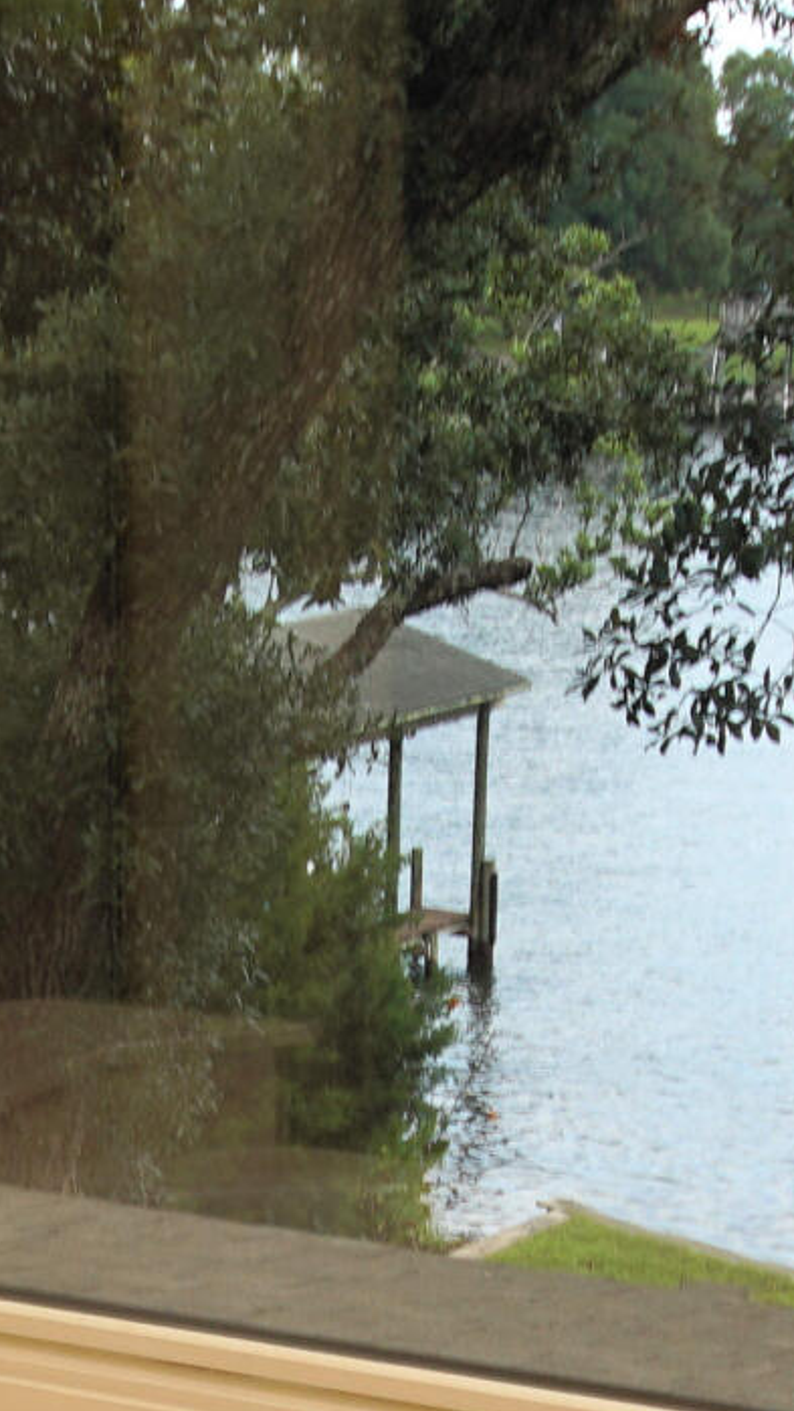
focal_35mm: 81
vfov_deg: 24.1
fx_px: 3030
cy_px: 1630
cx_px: 137
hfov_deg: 14.8
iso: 100
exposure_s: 1/100
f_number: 5.6
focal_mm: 12
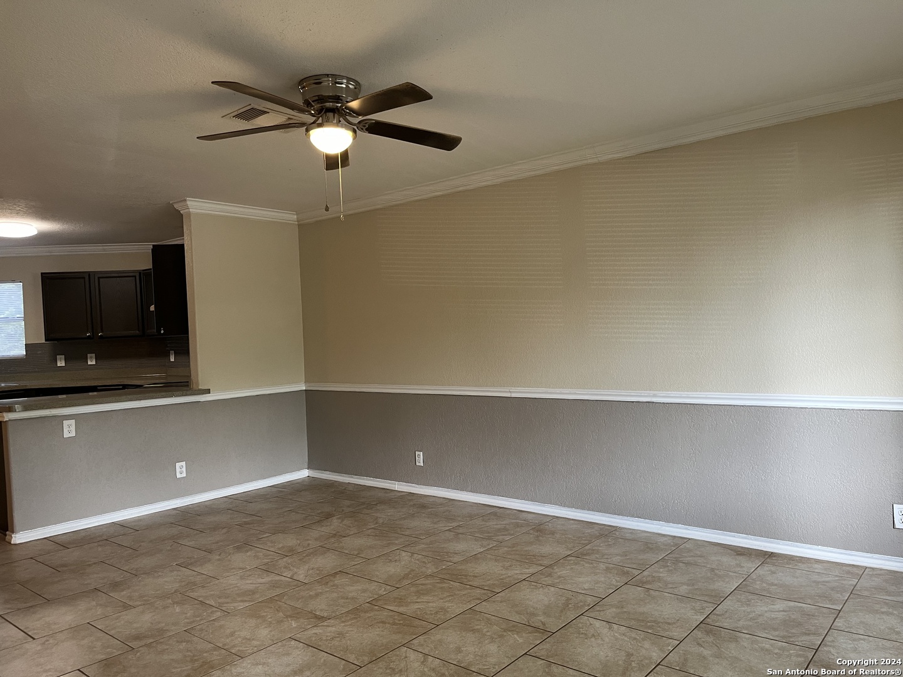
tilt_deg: -0.6
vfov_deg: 53.1
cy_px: 338
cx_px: 452
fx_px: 678
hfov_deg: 67.3
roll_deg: +1.8
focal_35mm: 26
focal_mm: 5.1
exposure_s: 1/60
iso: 125
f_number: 1.6
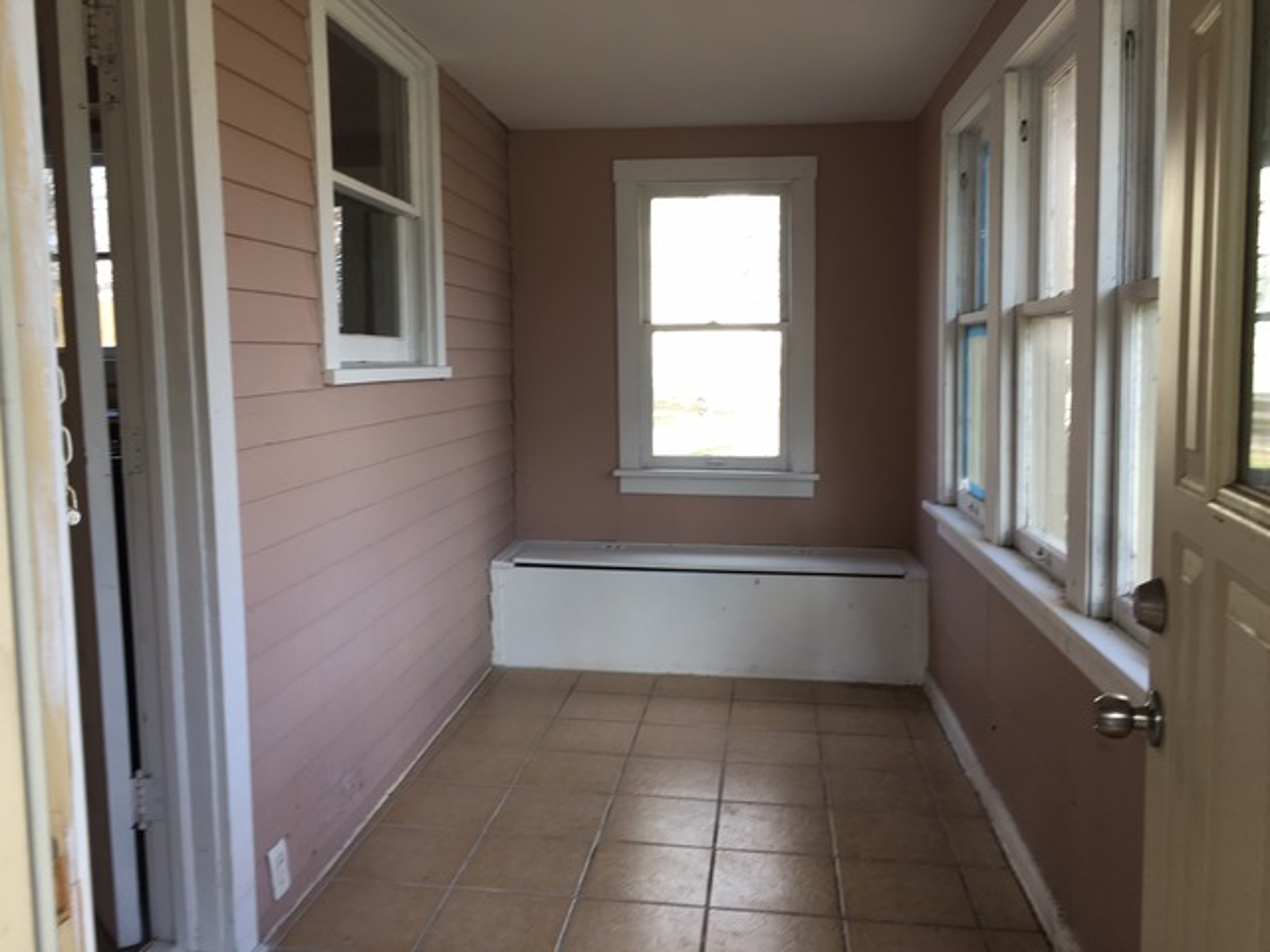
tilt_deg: -5.1
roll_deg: +1.3
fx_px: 1064
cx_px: 635
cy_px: 476
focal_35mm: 29
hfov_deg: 61.7
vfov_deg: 48.2
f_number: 2.2
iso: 25
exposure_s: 1/60
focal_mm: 4.15
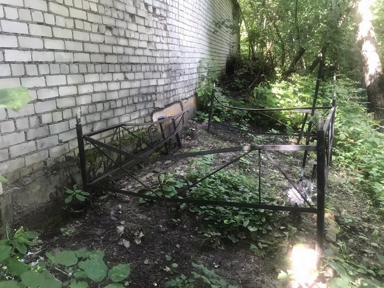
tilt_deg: -11.6
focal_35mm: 28
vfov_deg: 49.7
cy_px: 144
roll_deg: +5.1
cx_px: 192
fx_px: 311
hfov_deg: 63.4
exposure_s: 1/33
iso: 32
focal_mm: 3.99
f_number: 1.8
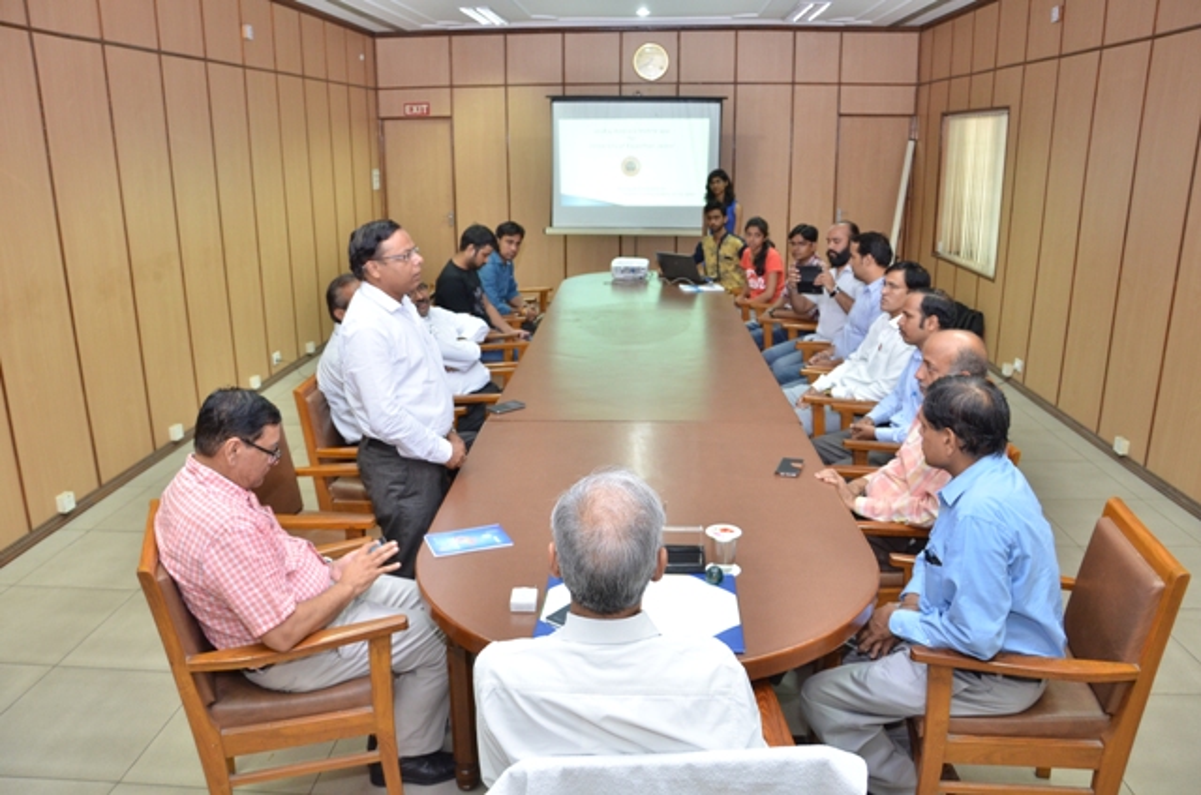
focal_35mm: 27
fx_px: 899
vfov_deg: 47.7
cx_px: 600
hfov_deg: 67.5
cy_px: 398
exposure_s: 1/40
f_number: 4.5
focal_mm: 18
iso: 800
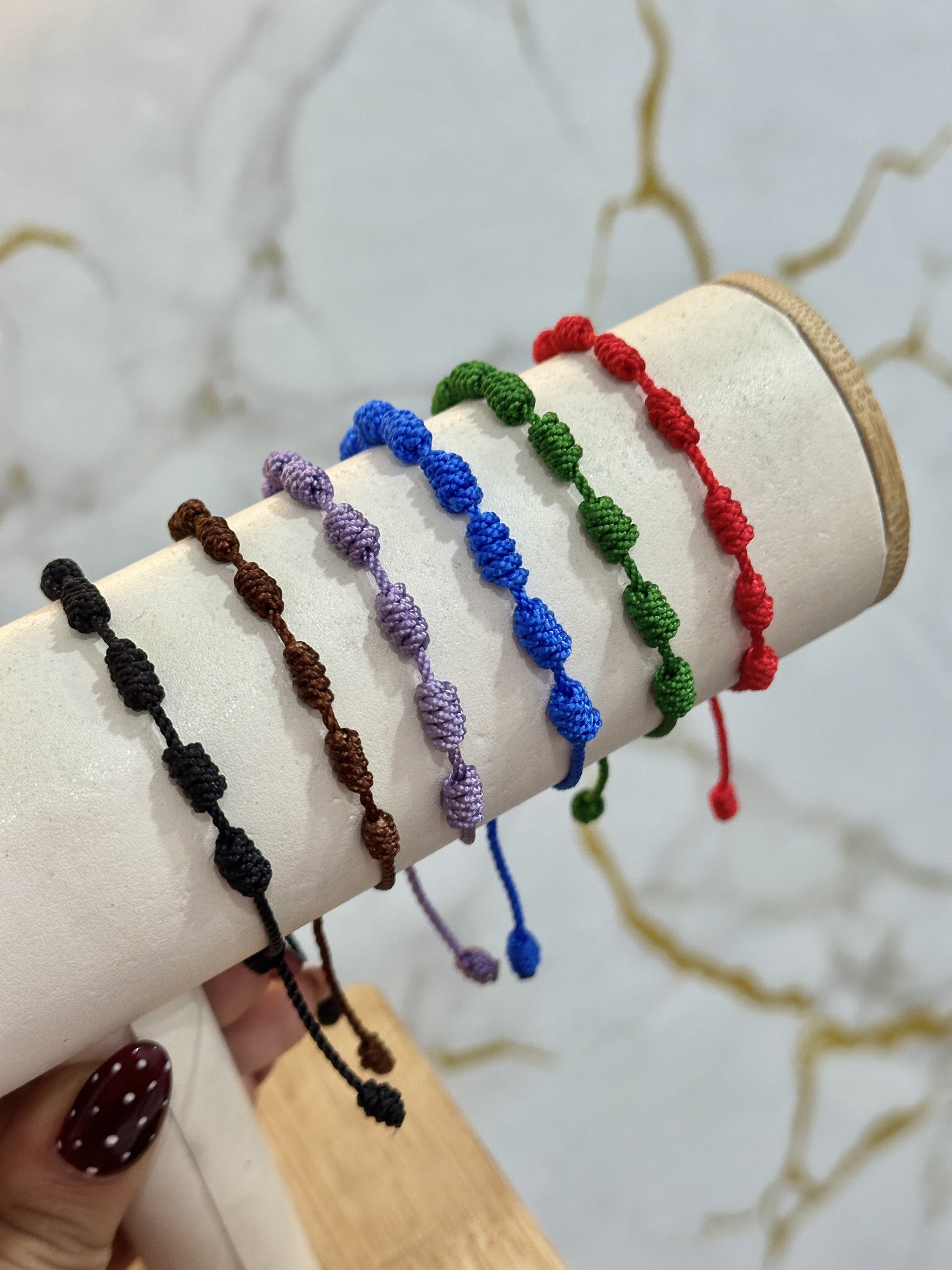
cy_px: 635
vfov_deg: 39.7
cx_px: 476
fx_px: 1760
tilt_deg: -17.5
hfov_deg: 30.3
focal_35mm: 48
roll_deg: +2.7
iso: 125
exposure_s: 1/60
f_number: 1.78
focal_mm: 6.86
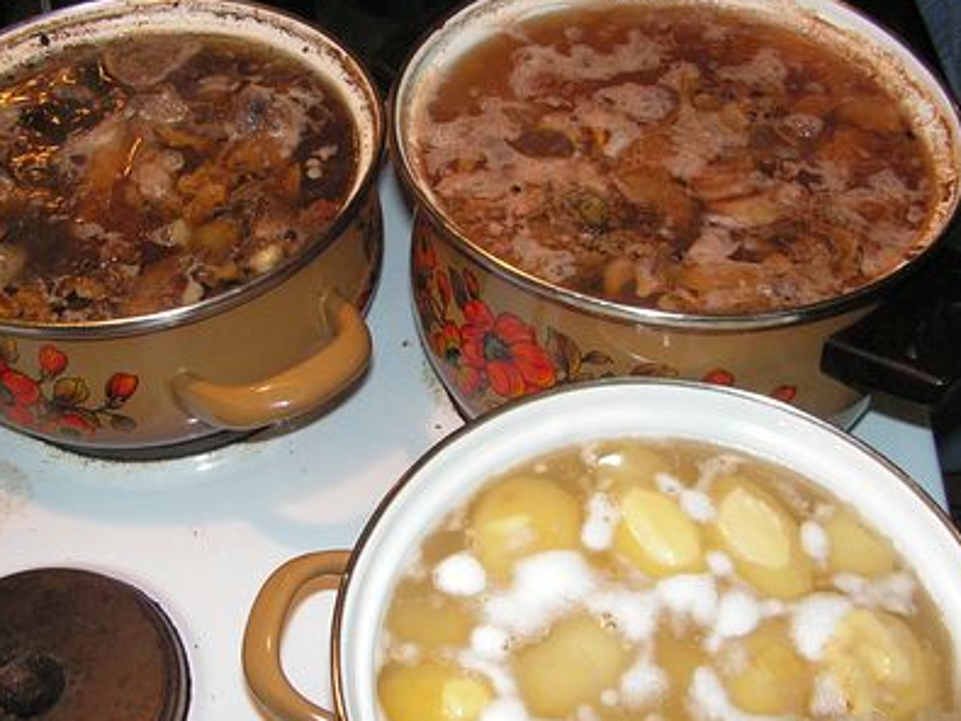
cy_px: 376
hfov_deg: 45.8
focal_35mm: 41
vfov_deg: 35.1
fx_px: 1138
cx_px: 448
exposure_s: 1/40
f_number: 3.2
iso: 160
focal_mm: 6
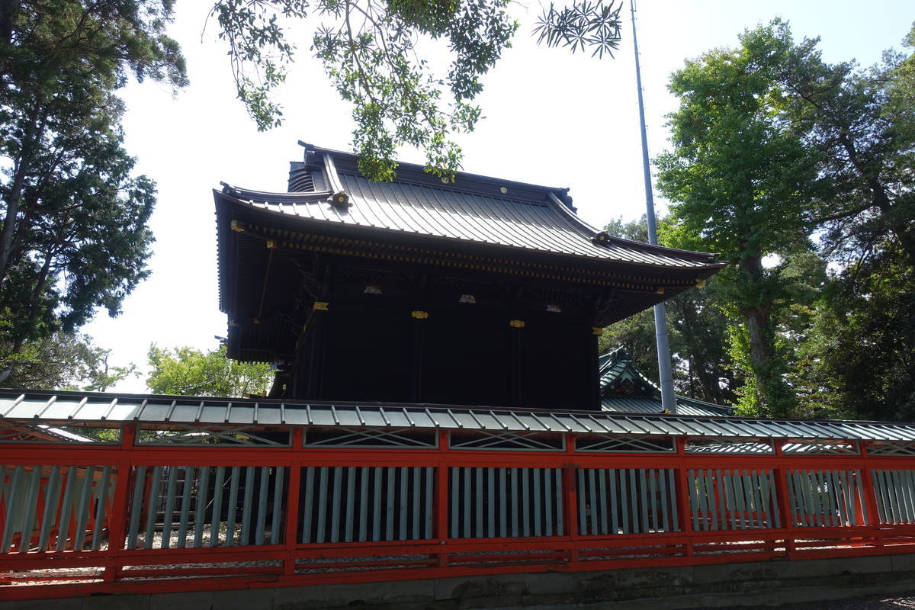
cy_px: 305
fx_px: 610
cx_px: 458
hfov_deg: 73.7
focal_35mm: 24
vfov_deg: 53.1
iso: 125
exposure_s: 1/250
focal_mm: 8.8
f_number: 5
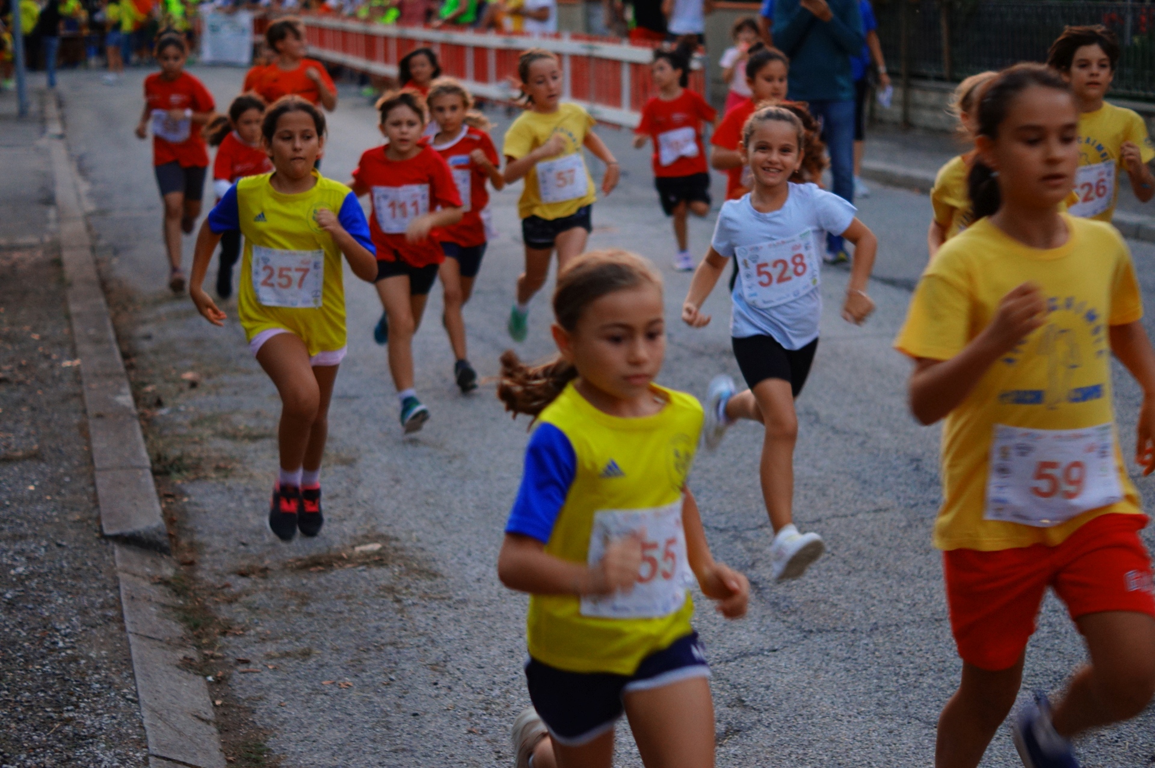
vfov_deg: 18.2
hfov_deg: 27.0
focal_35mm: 75
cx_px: 578
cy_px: 384
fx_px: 2404
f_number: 2
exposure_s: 1/125
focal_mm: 50
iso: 800
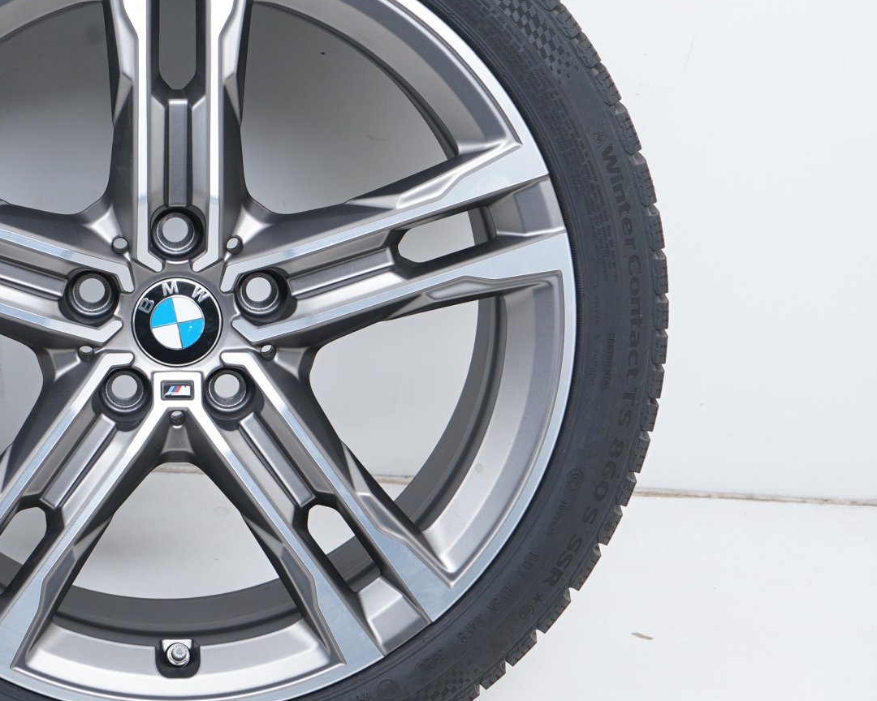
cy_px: 312
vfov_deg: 18.1
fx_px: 2206
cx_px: 214
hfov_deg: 22.3
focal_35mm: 85
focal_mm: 51
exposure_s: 1/125
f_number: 7.1
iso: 250
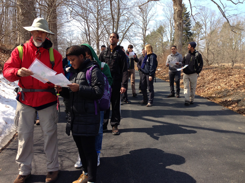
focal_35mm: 33
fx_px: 234
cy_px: 92
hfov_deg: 55.4
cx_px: 122
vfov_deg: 42.9
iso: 50
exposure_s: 1/493
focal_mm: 4.12
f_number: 2.4
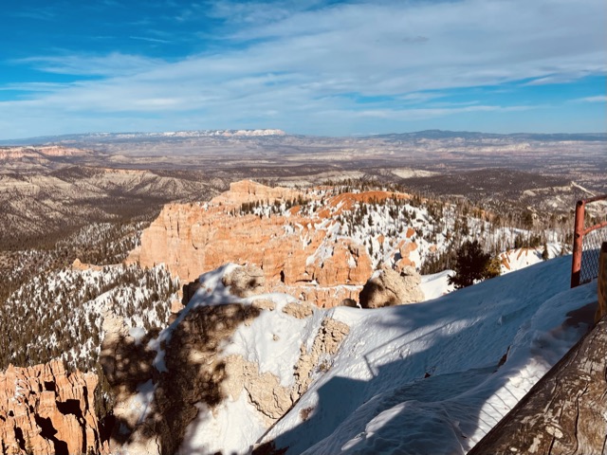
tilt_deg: -9.4
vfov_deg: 54.9
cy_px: 228
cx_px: 304
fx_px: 438
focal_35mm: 25
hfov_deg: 69.4
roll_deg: -2.7
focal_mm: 5.1
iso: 32
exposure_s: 1/10000
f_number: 1.6
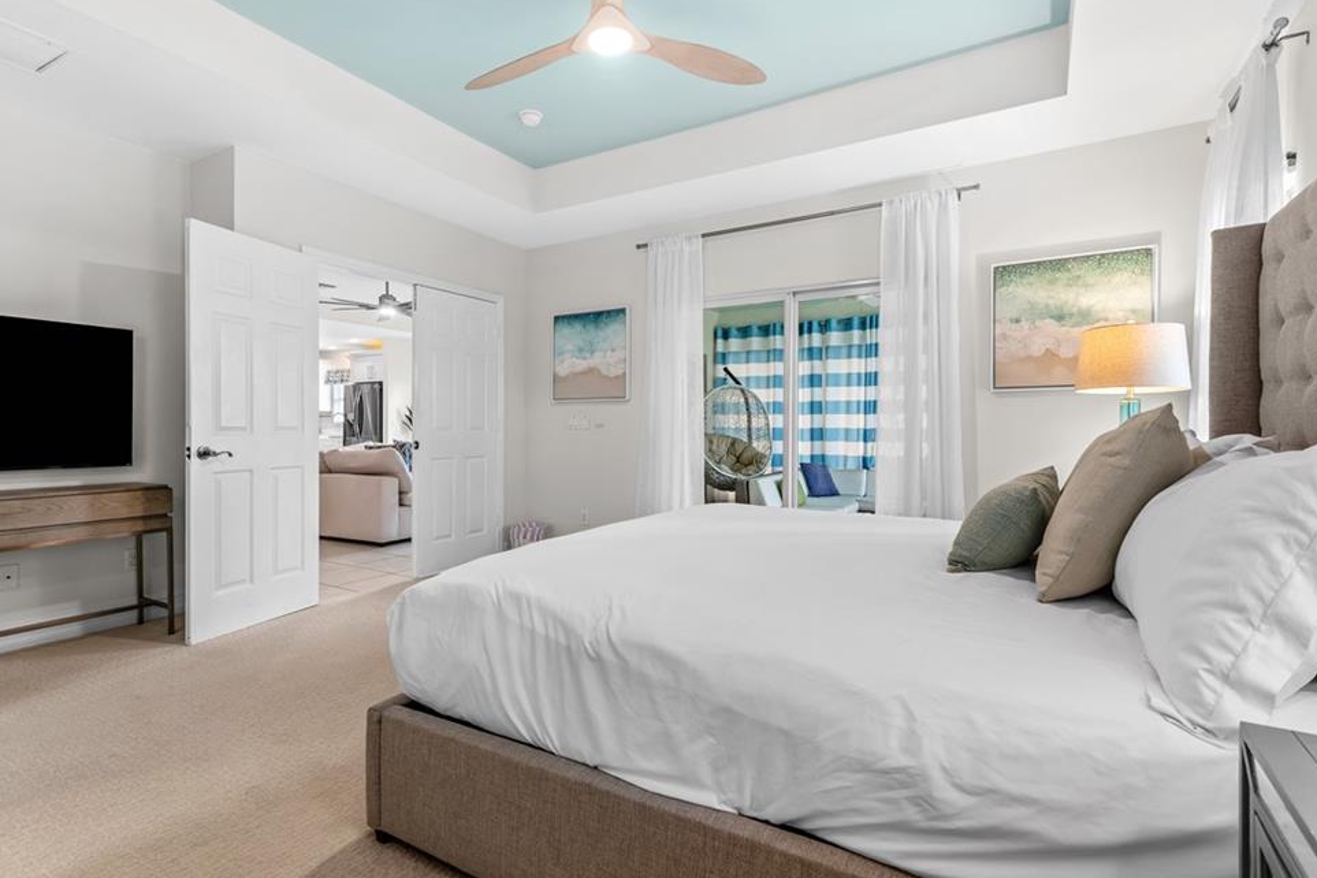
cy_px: 436
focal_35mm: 17
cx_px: 635
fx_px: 622
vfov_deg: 70.4
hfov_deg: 93.2
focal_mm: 16
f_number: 10
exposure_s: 1/2
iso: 320
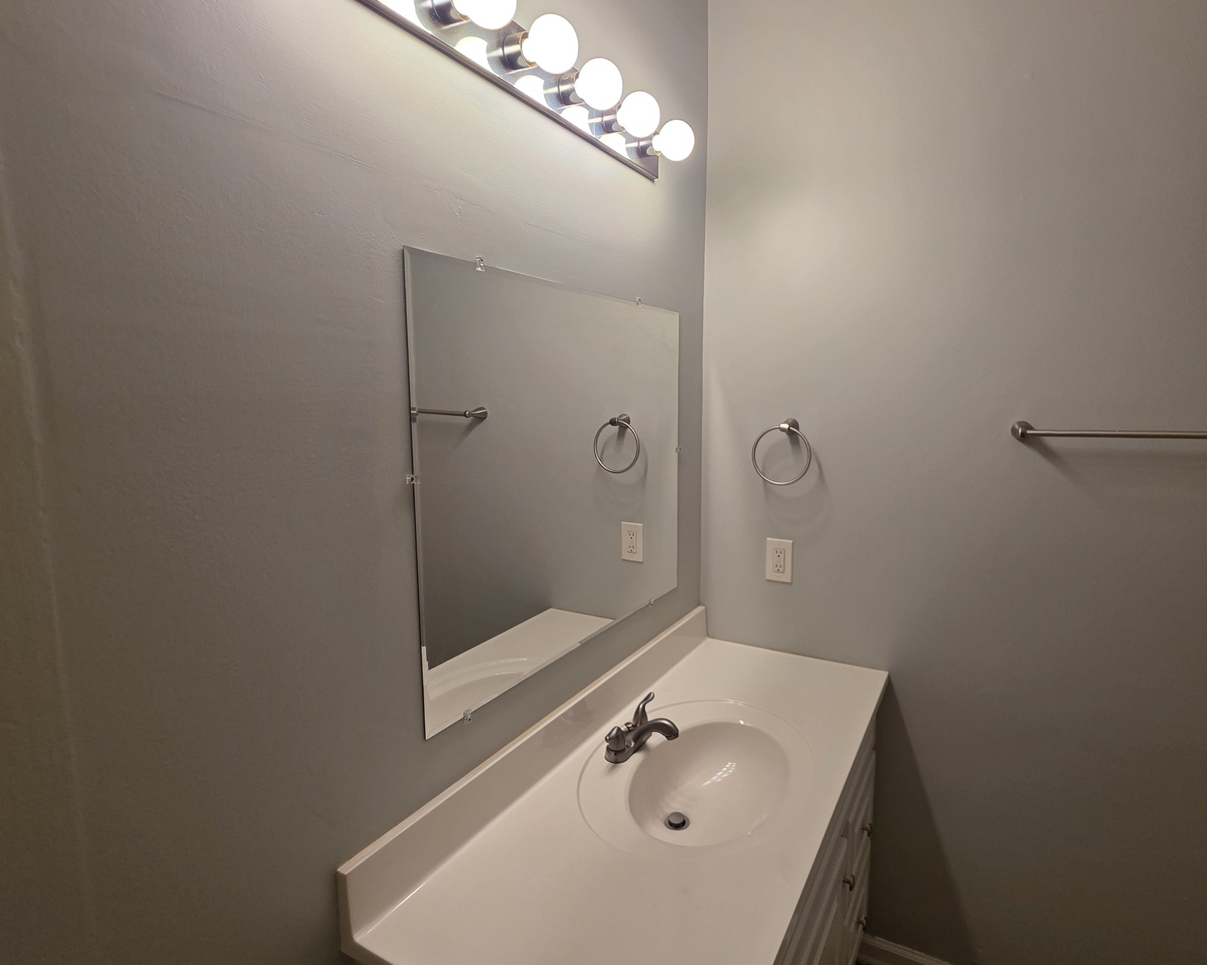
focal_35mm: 17
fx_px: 607
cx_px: 667
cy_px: 482
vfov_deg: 77.0
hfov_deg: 89.3
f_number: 1.9
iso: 125
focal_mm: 2.2
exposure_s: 1/120
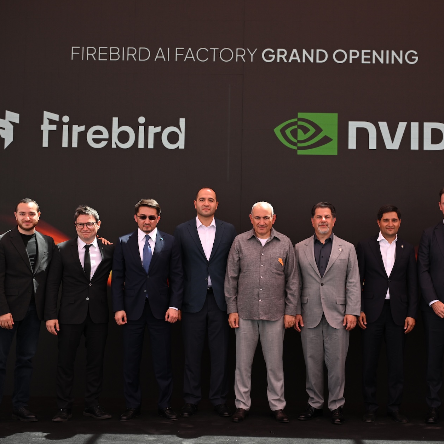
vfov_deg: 32.8
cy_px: 219
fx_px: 755
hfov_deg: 32.7
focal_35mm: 52
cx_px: 259
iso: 320
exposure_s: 1/640
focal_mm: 40
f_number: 5
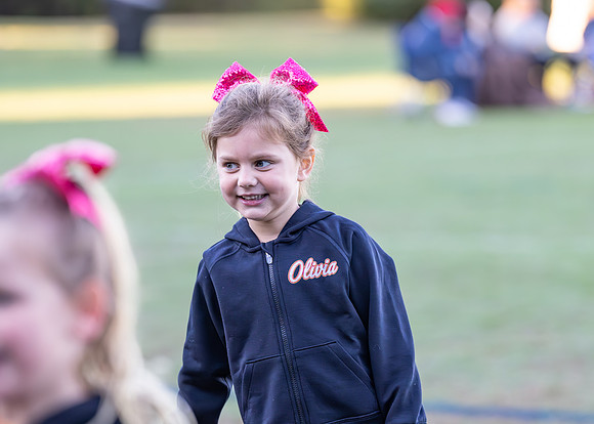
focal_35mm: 213
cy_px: 241
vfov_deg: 6.8
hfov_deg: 9.5
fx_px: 3593
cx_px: 307
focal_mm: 139
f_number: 2.8
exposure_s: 1/1600
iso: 1600
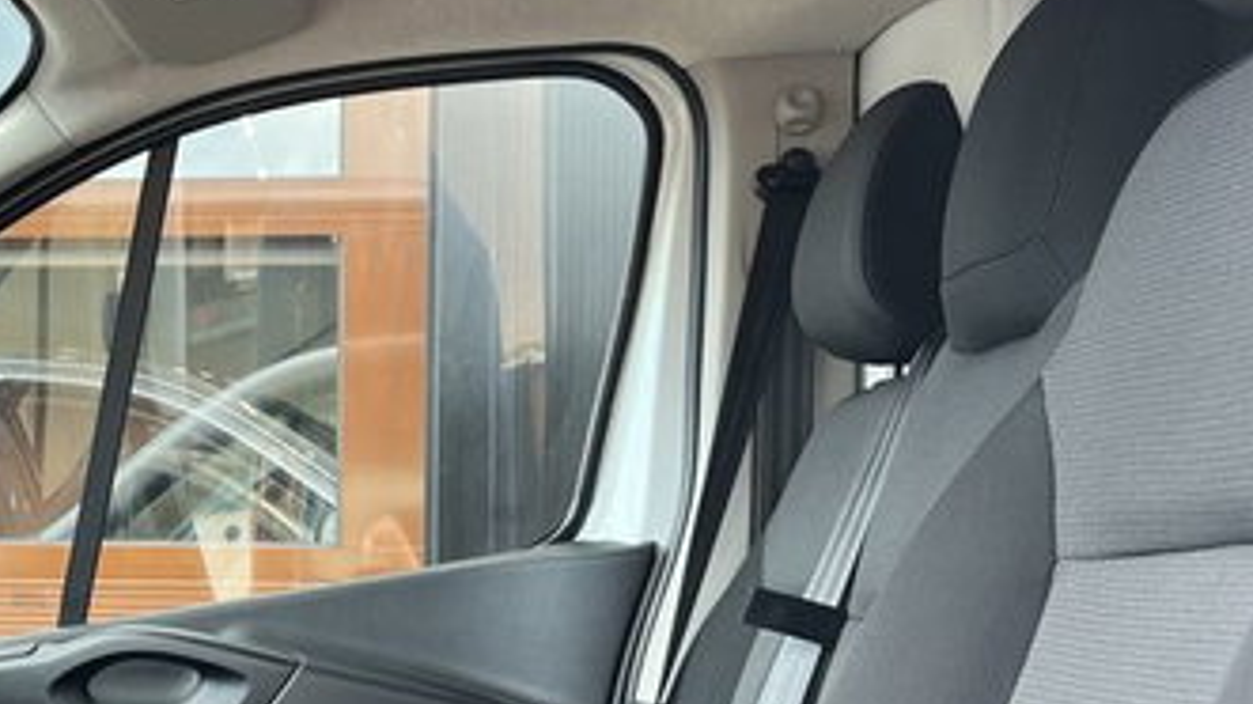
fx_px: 2159
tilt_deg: +2.2
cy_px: 503
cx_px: 121
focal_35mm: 65
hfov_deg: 30.9
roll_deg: -1.4
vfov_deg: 18.4
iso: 50
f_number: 1.6
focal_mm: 5.1
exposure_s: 1/122
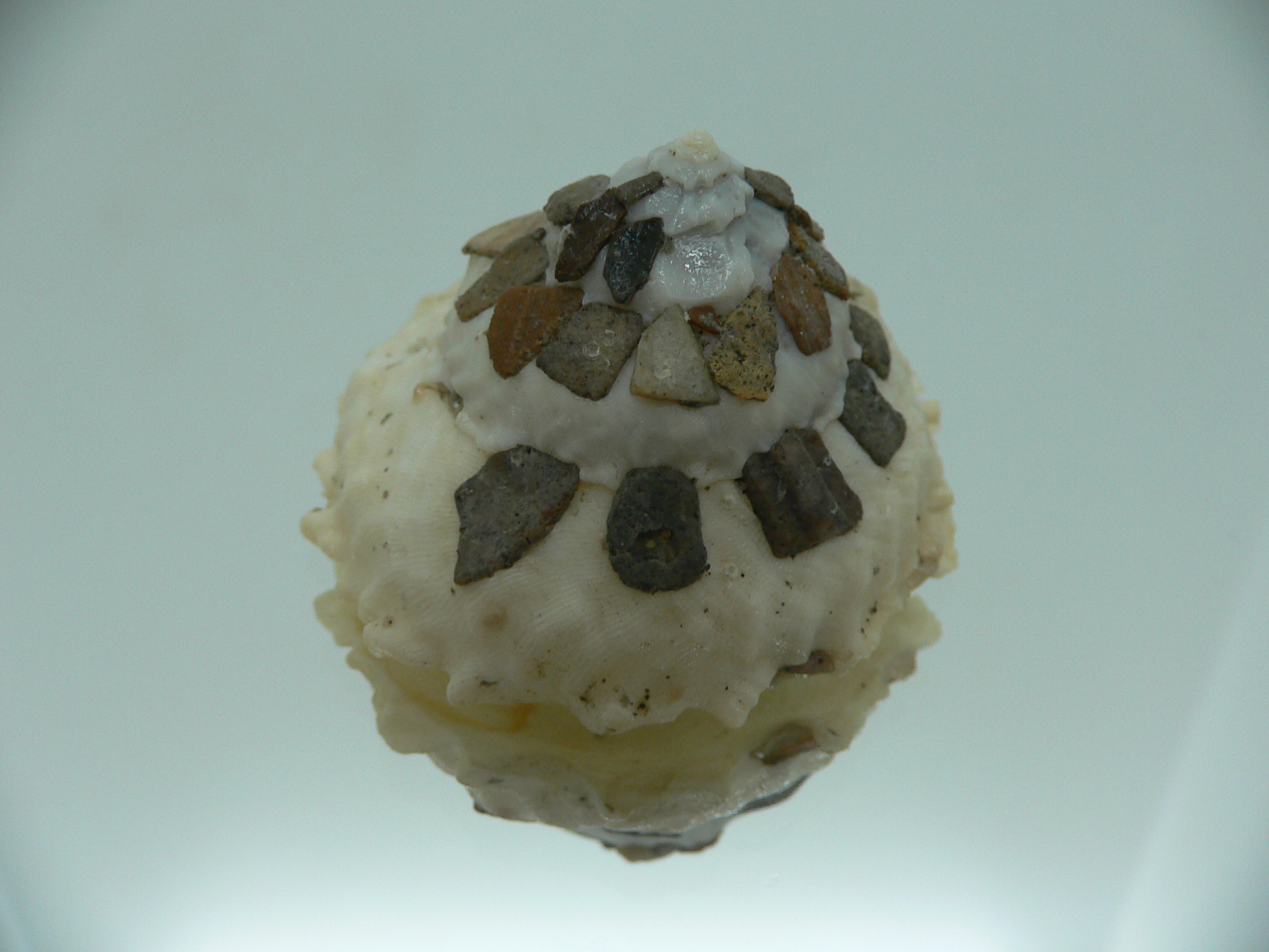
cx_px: 634
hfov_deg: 52.6
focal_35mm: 35
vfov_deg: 40.7
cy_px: 476
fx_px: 1283
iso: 80
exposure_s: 1/60
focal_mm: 4.6
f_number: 2.8
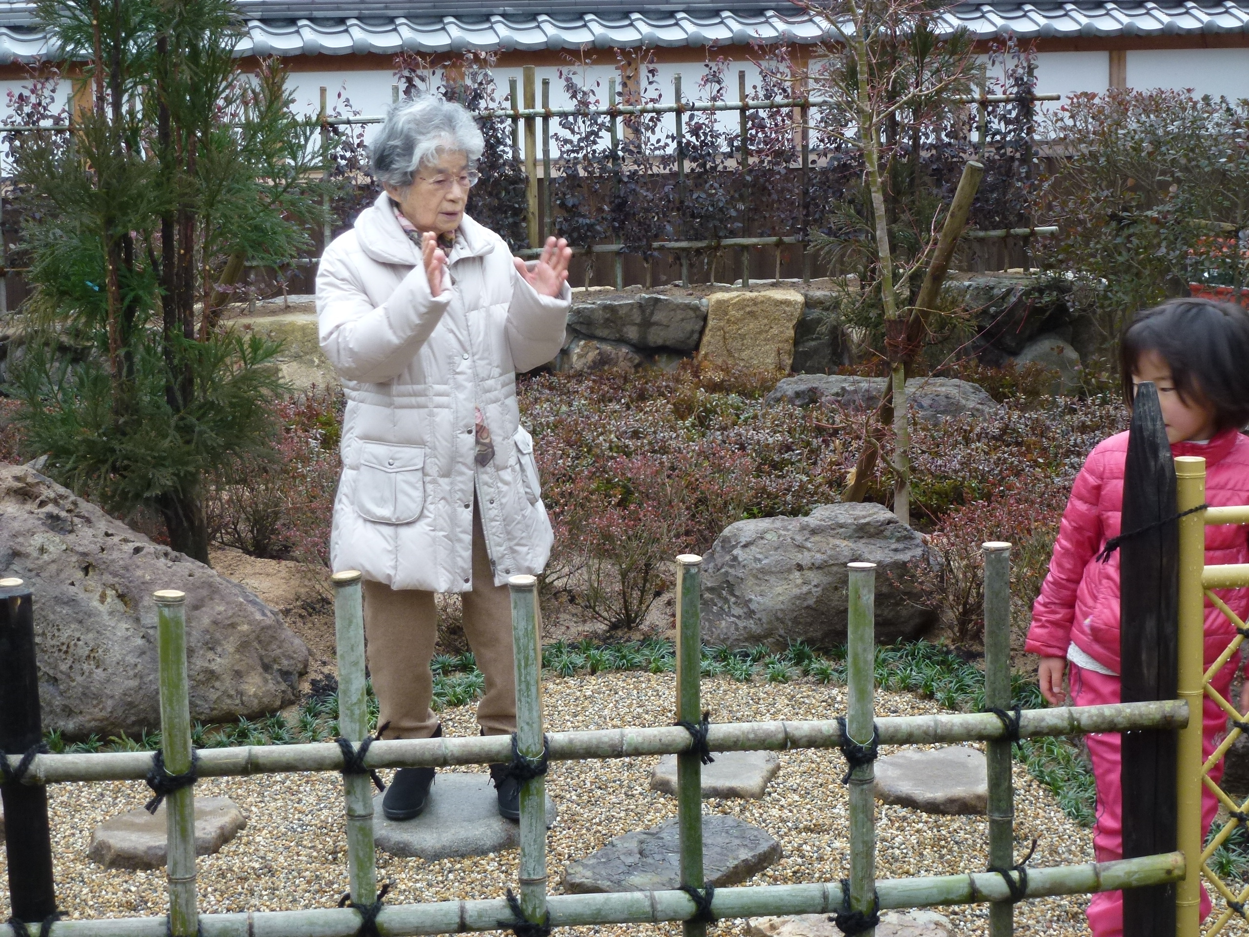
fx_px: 2201
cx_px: 624
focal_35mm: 61
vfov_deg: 24.0
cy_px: 468
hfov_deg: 31.7
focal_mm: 10.9
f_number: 4.5
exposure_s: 1/80
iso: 160
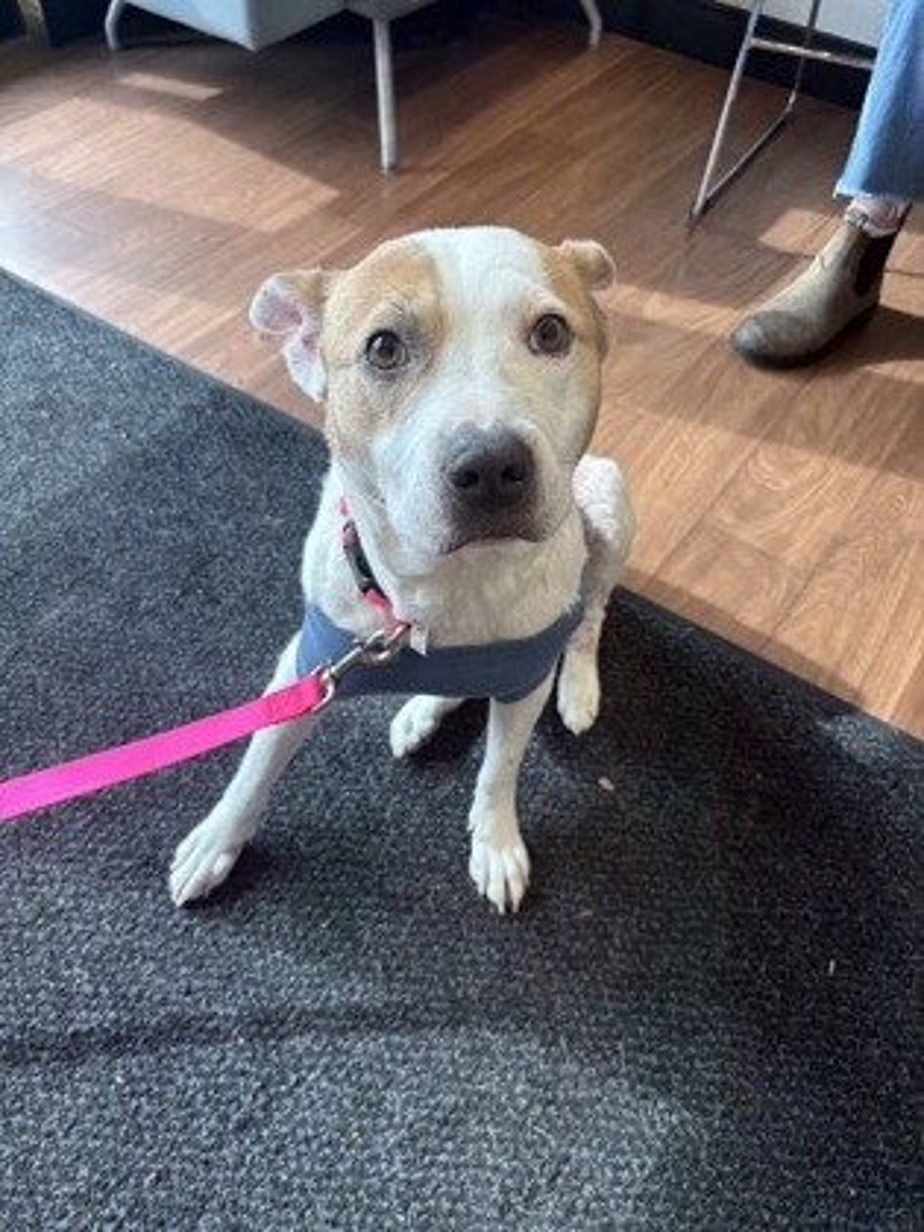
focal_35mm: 26
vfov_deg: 67.3
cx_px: 462
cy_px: 616
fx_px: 925
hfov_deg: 53.1
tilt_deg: -52.9
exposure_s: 1/120
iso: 100
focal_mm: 5.96
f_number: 1.6
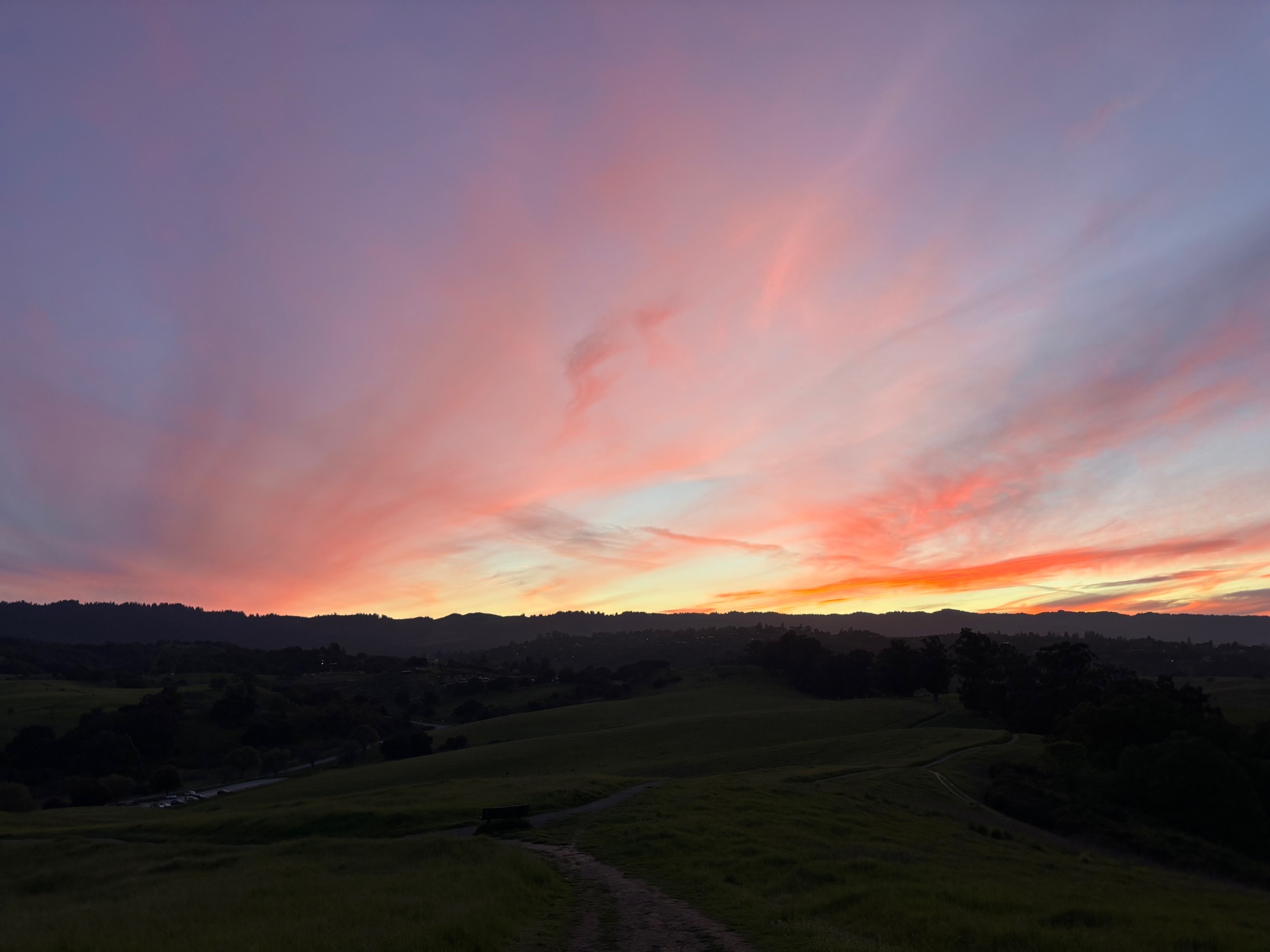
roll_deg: -0.2
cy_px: 476
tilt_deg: +10.2
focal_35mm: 26
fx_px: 954
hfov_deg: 67.3
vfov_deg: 53.1
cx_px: 635
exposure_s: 1/121
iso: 40
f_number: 1.6
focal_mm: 5.96
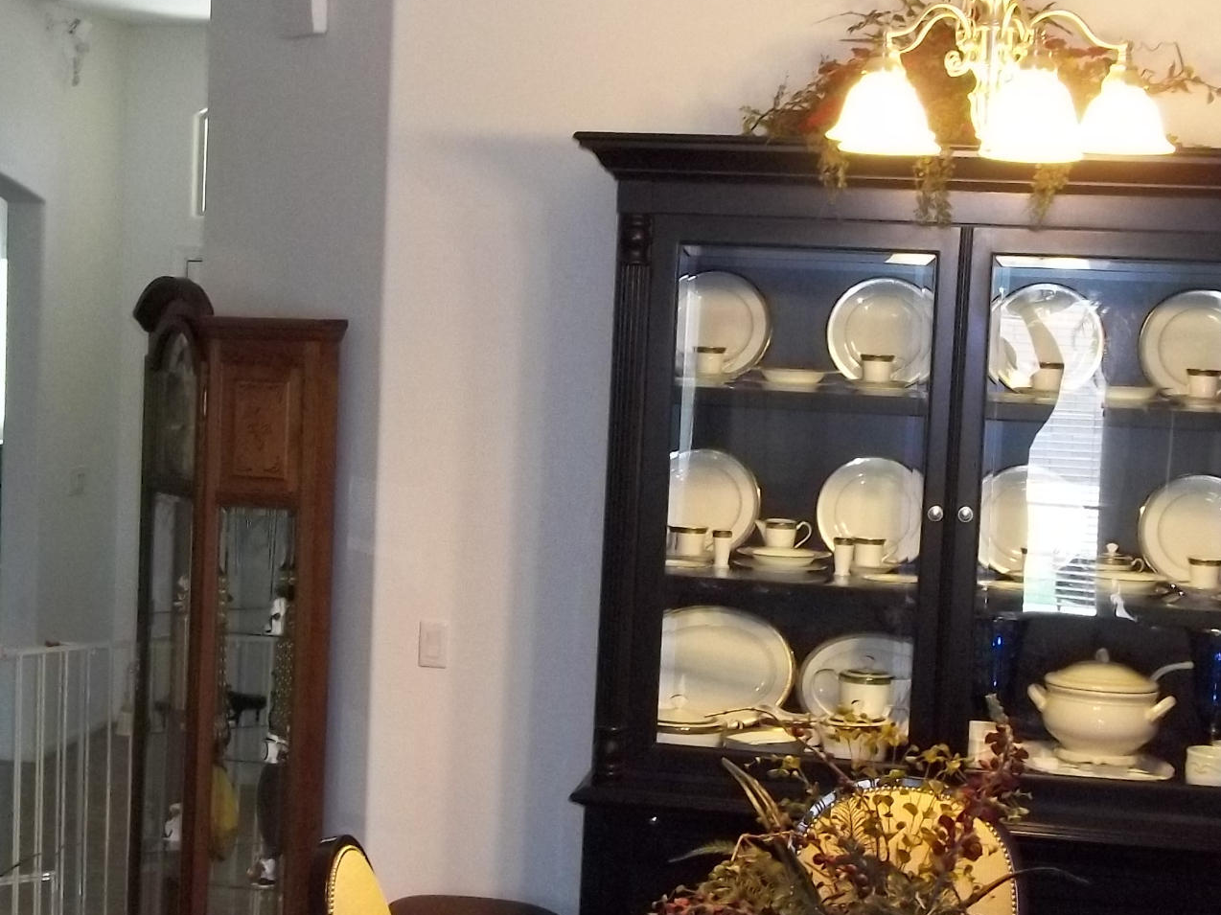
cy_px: 484
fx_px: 2363
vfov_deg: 21.9
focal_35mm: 67
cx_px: 427
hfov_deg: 28.8
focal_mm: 5.7
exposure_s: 1/30
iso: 250
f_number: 2.9
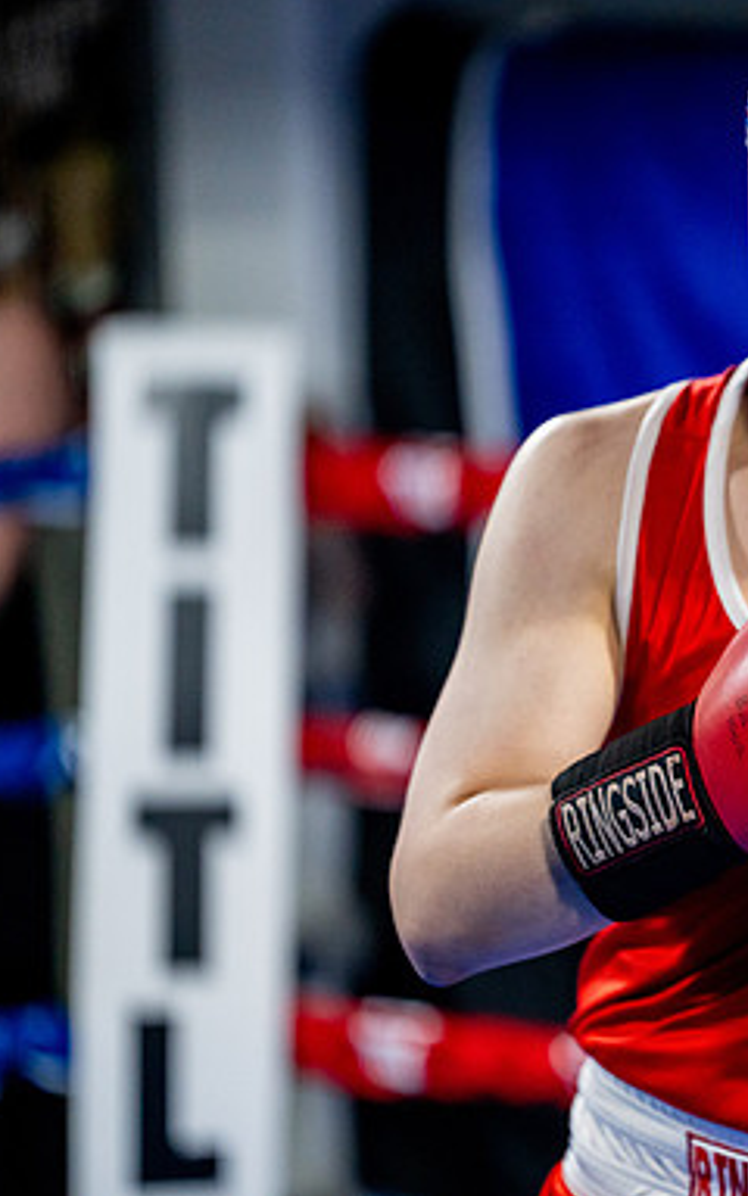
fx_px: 7534
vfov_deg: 9.1
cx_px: 857
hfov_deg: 5.7
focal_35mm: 231
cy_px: 600
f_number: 2
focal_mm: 150
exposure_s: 1/1000
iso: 4000
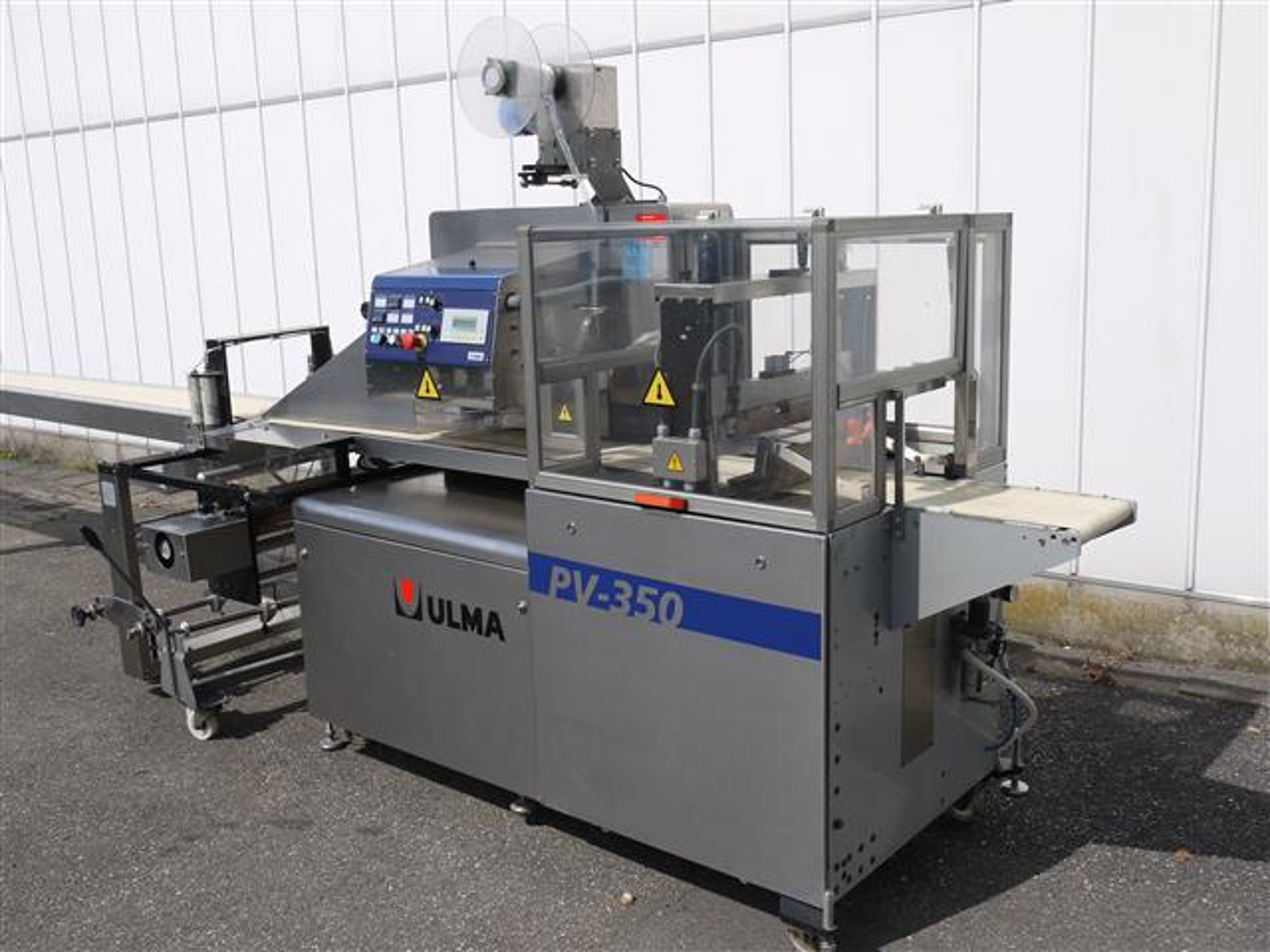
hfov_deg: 51.4
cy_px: 476
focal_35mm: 36
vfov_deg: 39.7
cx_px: 635
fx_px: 1321
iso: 100
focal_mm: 18
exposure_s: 1/400
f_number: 9
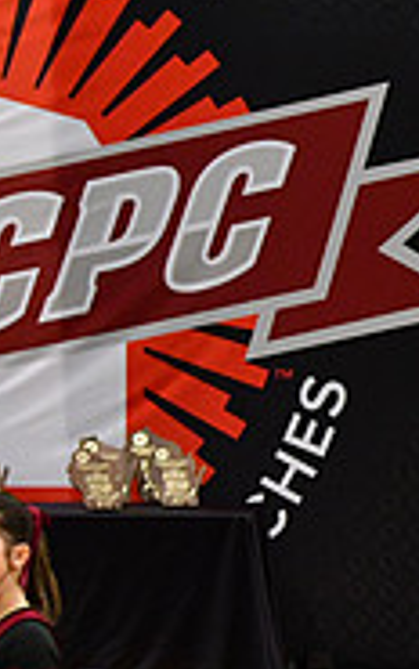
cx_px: 1019
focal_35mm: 345
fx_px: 6289
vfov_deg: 6.1
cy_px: 562
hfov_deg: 3.8
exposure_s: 1/500
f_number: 4
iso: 4000
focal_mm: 72
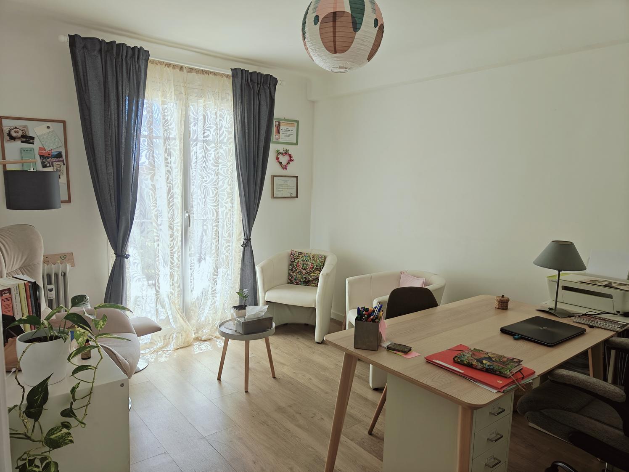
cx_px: 314
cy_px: 236
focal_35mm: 24
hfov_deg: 71.6
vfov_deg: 56.8
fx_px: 436
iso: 200
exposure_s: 1/186
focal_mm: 5.59
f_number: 1.8
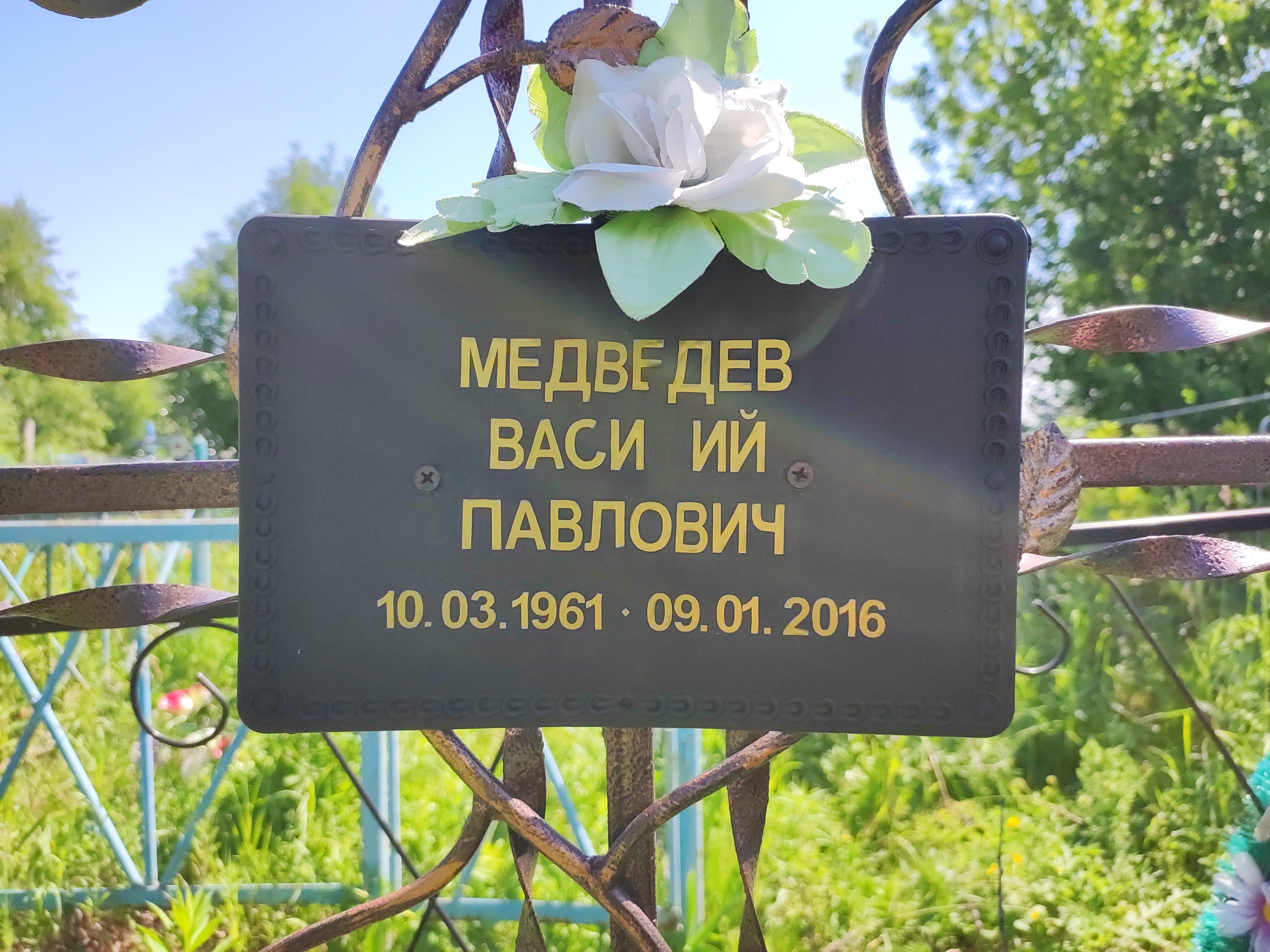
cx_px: 635
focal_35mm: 25
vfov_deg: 54.9
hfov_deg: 69.4
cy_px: 476
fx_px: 917
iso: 400
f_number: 1.79
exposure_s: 1/2500
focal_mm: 4.7
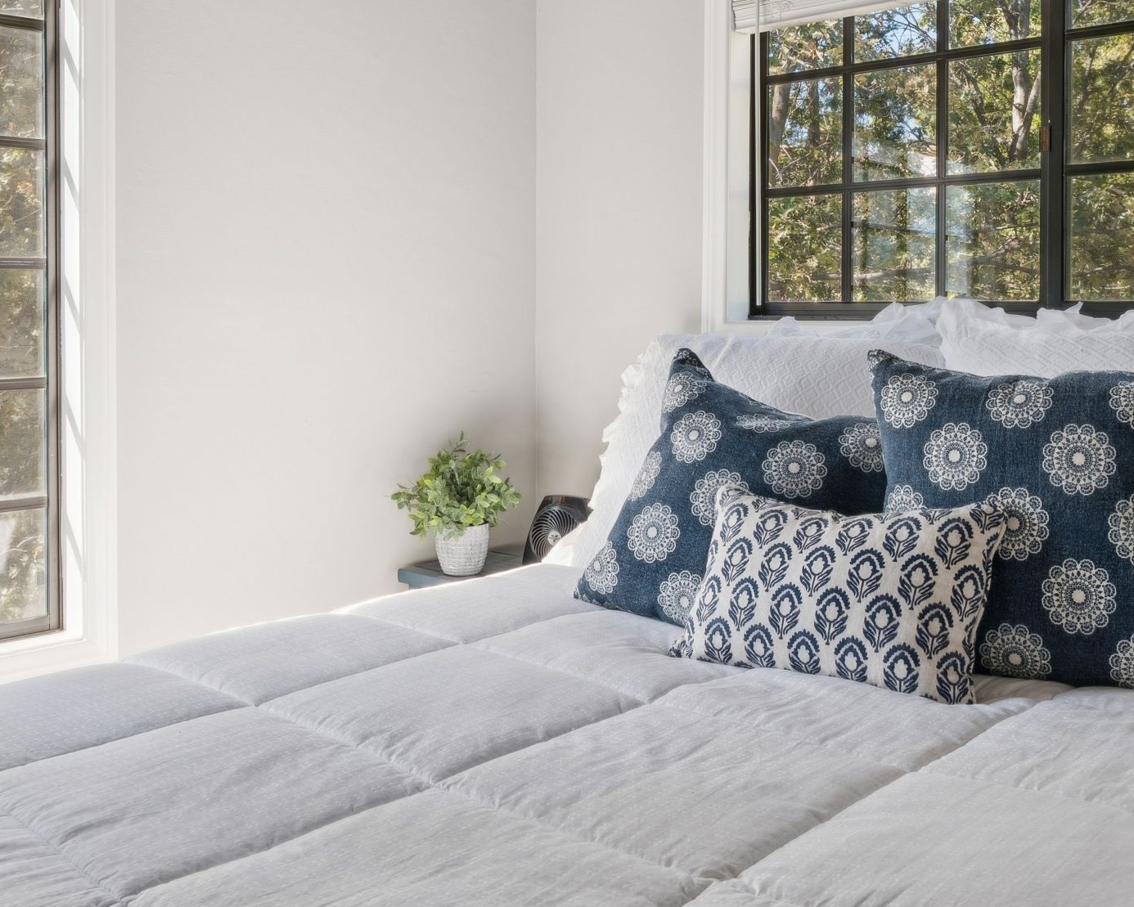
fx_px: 1342
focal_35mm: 40
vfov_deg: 36.9
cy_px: 291
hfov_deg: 45.8
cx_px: 607
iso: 100
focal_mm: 16.4
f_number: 13
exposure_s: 1/8
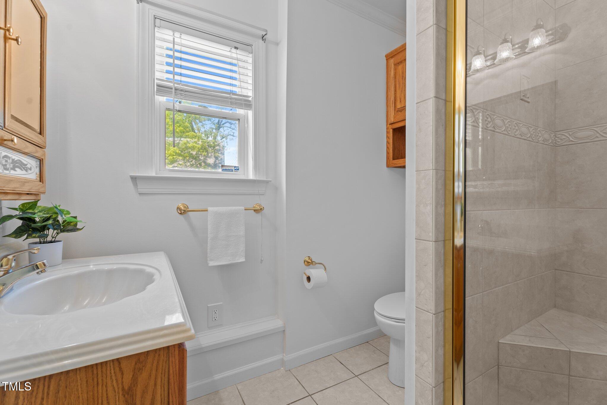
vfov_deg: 73.7
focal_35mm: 16
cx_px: 304
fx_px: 270
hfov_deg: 96.7
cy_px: 202
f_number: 8
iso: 320
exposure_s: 1/4
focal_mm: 16
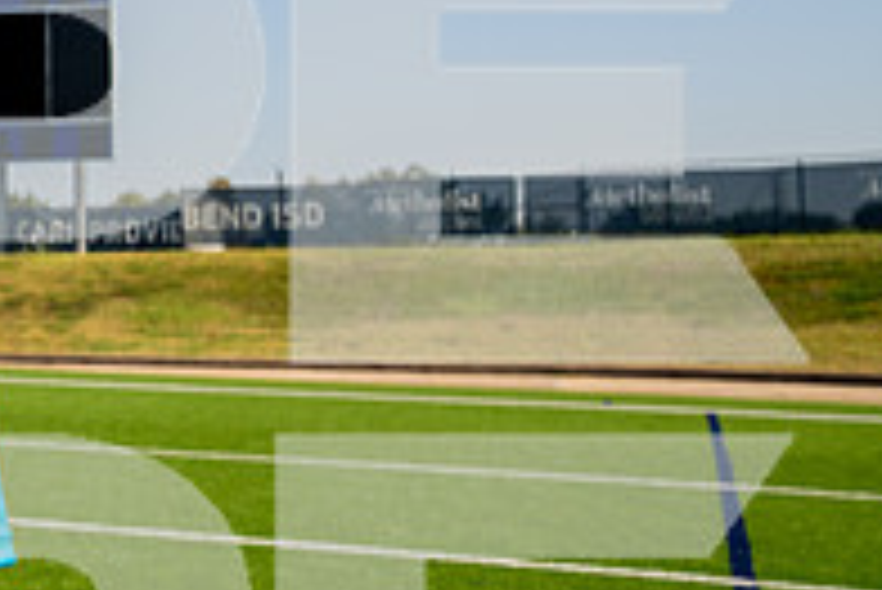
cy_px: 128
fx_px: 1741
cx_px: -338
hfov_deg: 24.0
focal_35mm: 71
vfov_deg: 19.1
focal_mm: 24
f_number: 7.1
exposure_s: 1/125
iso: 50
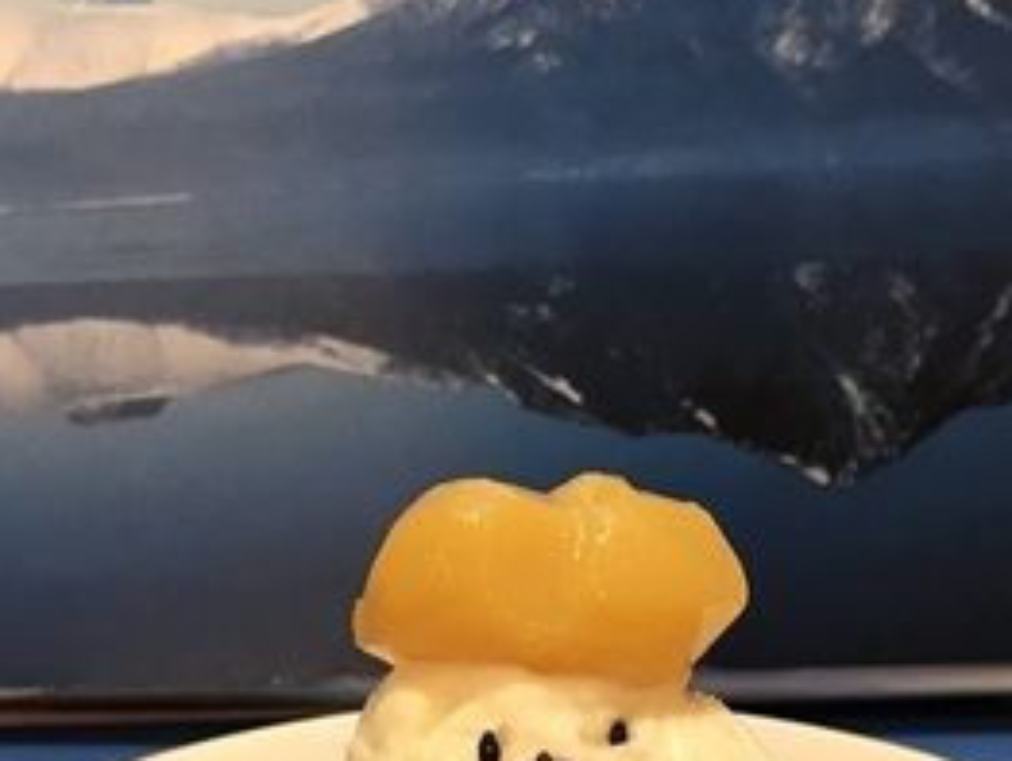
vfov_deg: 16.7
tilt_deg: -24.0
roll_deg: +1.5
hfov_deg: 22.5
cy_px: 720
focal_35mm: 87
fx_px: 2546
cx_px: 516
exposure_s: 1/24
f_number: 1.8
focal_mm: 3.99
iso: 40
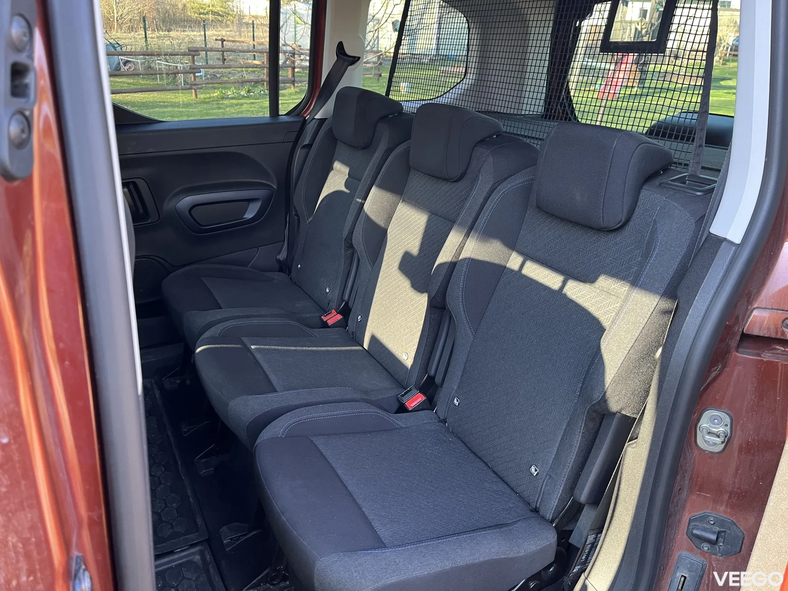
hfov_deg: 67.3
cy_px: 296
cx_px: 394
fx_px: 592
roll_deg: -3.9
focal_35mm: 26
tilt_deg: -22.5
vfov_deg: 53.1
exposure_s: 1/70
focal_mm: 5.1
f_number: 1.6
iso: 125
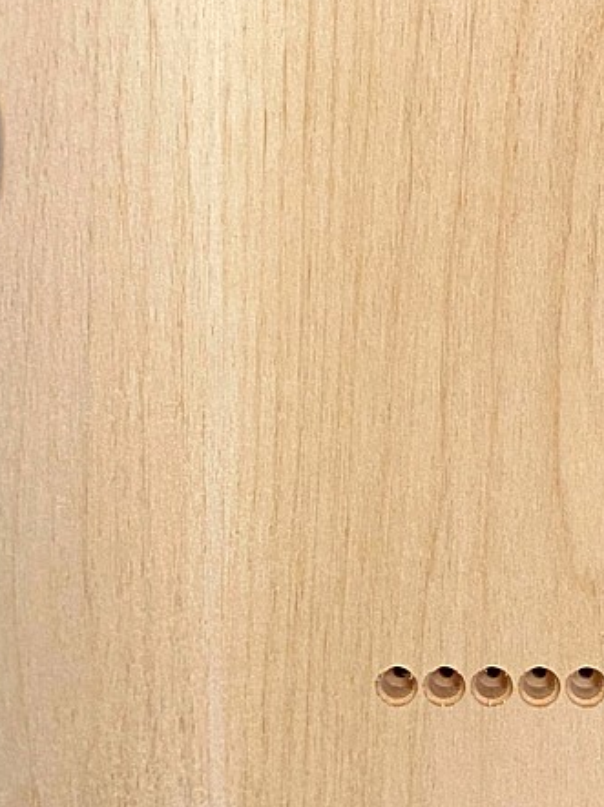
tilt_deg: -9.9
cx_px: 547
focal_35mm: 83
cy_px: 286
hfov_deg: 17.5
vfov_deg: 23.5
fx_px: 1933
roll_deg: +0.5
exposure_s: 1/60
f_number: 1.8
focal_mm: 4.25
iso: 200
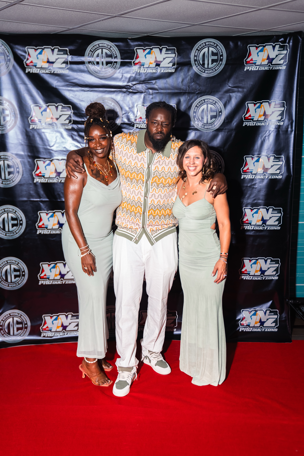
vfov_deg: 47.4
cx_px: 152
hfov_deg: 32.6
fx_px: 519
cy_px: 228
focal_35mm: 41
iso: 1250
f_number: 2.8
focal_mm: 41
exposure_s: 1/320
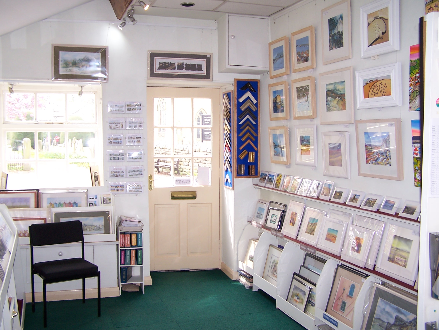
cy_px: 165
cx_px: 220
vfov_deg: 37.7
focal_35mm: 38
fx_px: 482
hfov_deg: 49.0
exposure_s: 1/60
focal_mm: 6.3
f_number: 2.8
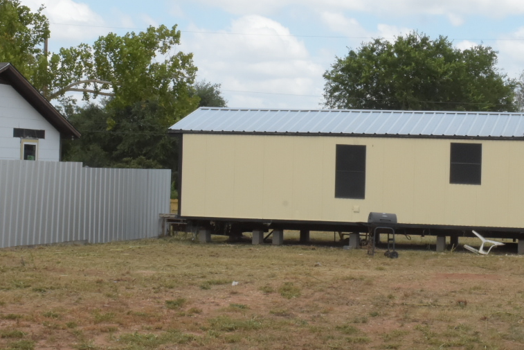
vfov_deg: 17.7
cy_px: 170
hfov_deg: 26.0
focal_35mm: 77
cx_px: 387
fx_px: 1121
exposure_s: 1/320
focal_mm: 24
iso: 1000
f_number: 20
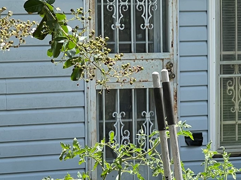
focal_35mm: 226
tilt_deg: -3.7
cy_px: 137
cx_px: 37
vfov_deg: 6.6
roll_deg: +1.6
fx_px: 1573
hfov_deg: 8.7
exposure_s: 1/287
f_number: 2.8
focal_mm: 9
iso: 32
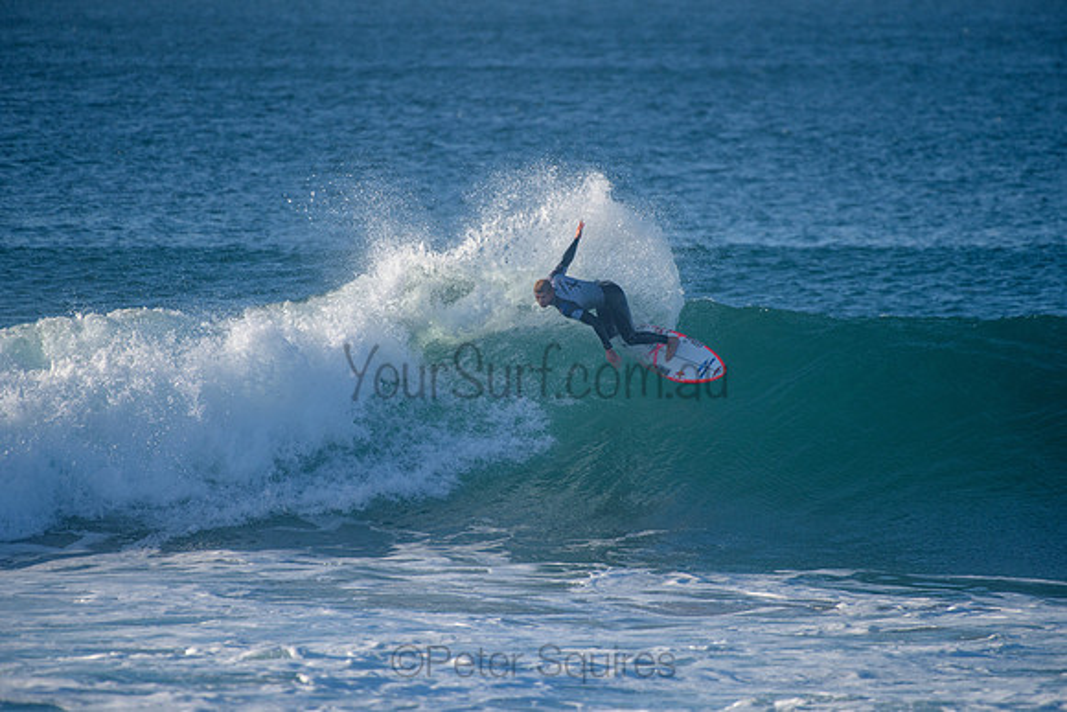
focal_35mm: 540
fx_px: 15998
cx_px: 535
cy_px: 339
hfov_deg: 3.8
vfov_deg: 2.5
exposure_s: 1/2000
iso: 360
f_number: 5.6
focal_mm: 500
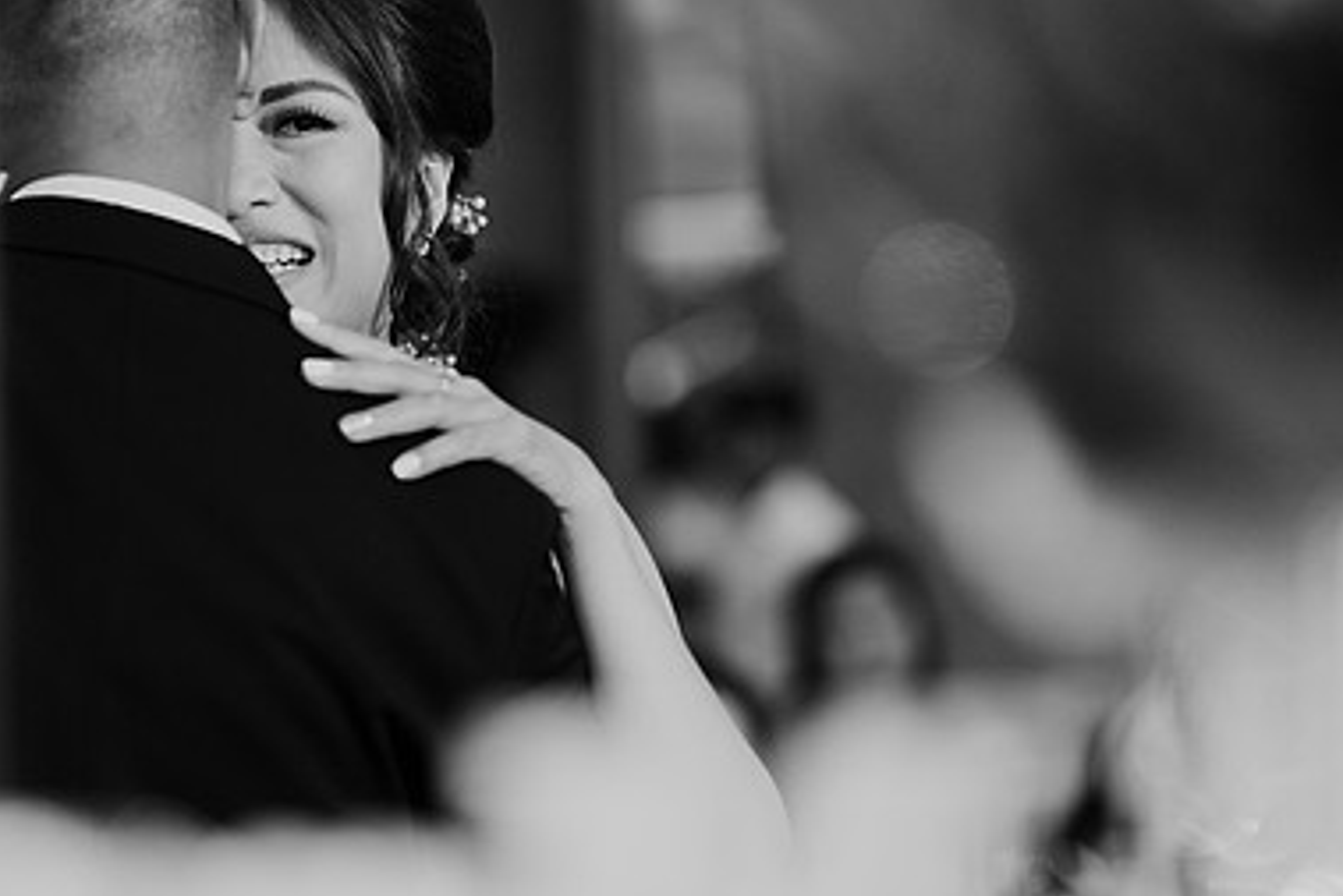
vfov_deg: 10.6
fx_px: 4851
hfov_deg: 15.8
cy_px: 483
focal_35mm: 130
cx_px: 585
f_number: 2
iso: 500
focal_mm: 85
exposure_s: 1/160
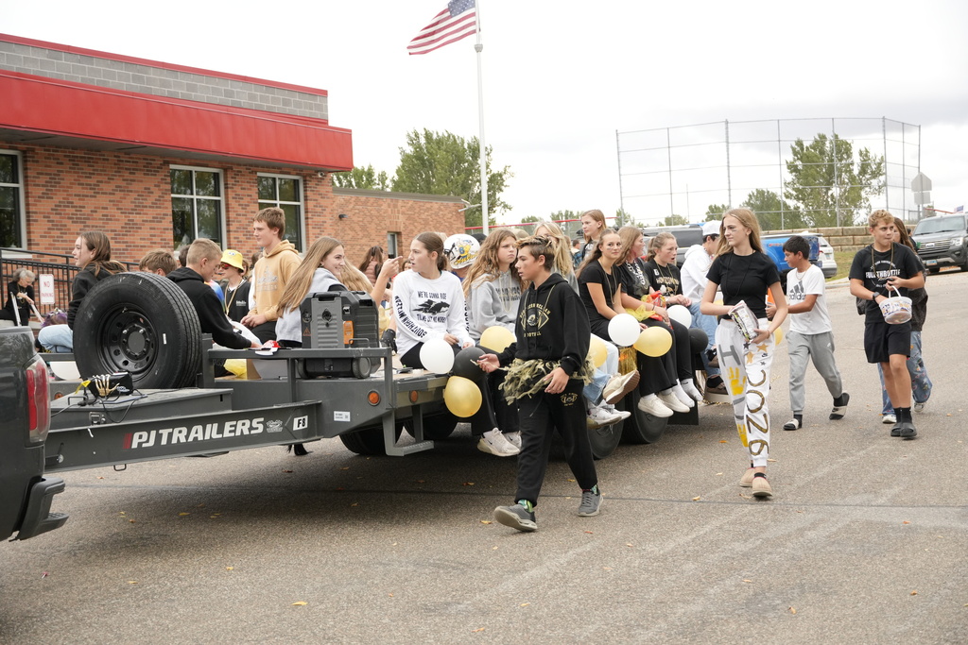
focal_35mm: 62
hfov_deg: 32.6
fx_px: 1654
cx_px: 484
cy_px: 322
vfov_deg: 22.1
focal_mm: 41
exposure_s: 1/1600
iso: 1000
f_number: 5
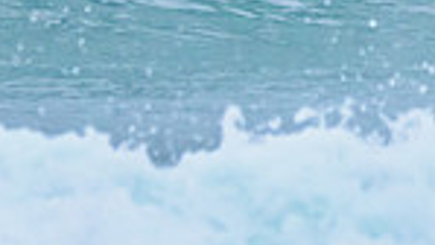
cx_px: -217
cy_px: -193
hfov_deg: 0.9
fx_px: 28840
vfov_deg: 0.5
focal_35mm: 2499
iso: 1800
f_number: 5.6
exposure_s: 1/2000
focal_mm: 500
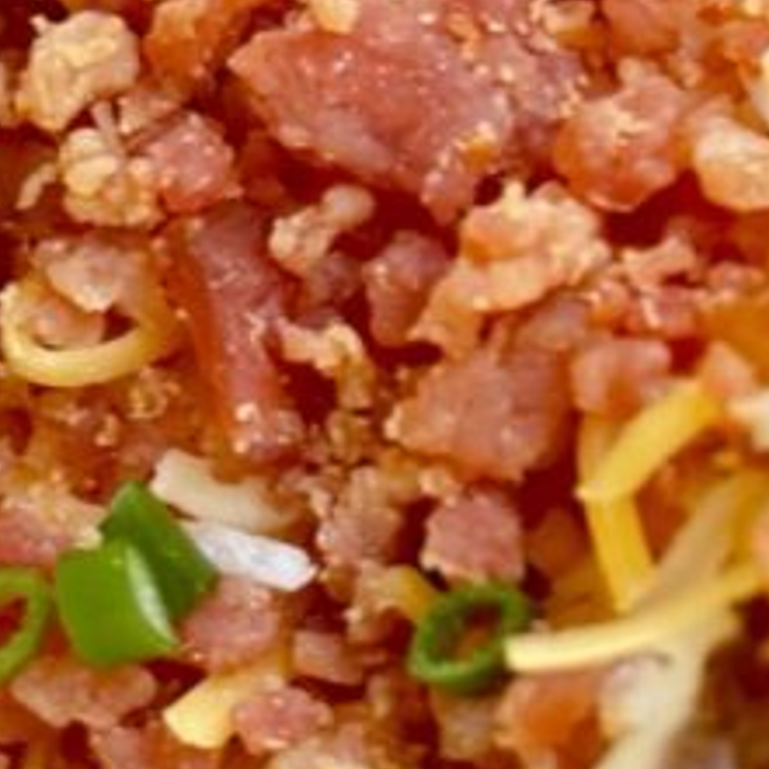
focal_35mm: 197
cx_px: 612
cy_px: 536
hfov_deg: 8.9
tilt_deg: -47.2
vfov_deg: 8.9
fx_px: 4951
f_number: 1.78
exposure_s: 1/82
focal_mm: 6.86
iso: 80
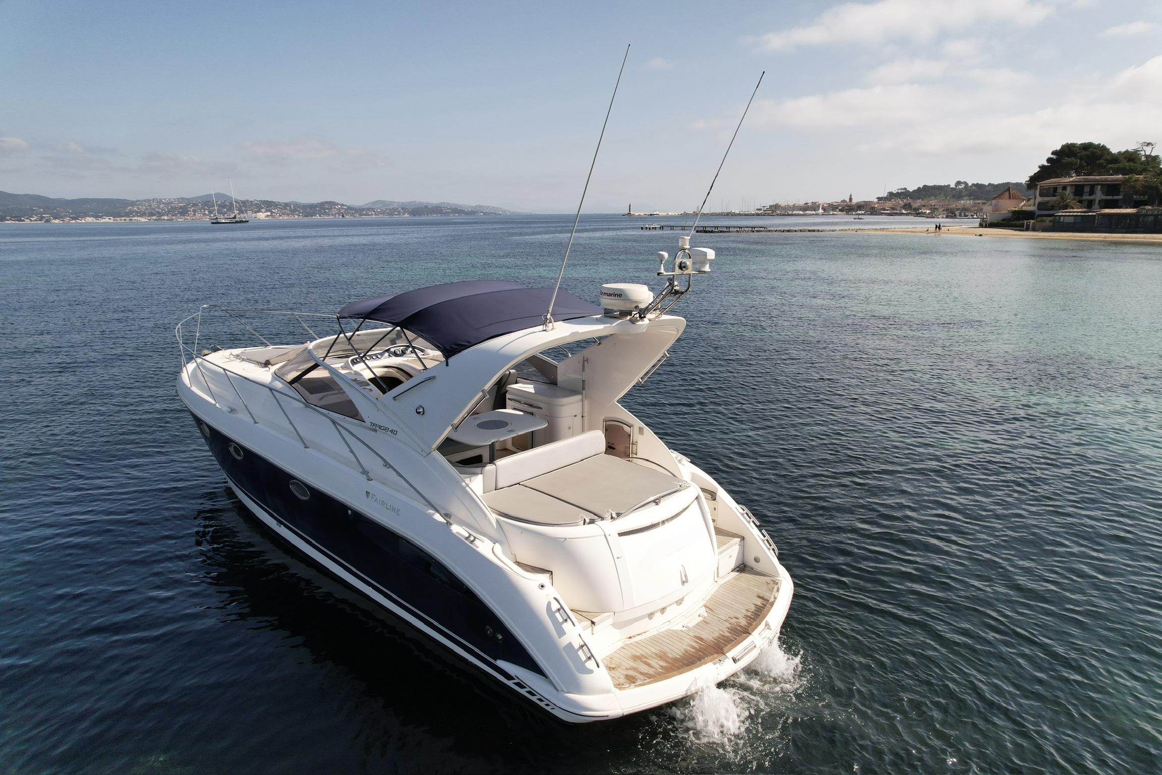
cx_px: 581
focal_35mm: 22
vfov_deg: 57.2
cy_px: 388
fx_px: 710
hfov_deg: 78.6
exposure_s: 1/80
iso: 110
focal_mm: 8.38
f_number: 2.8
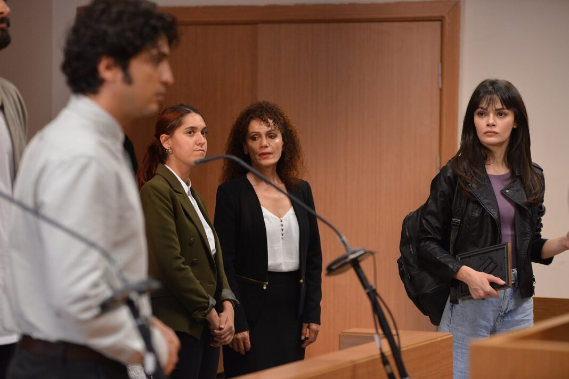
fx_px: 1927
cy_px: 190
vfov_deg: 11.2
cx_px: 284
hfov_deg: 16.8
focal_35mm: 122
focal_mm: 122
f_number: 3.2
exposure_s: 1/250
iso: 2500
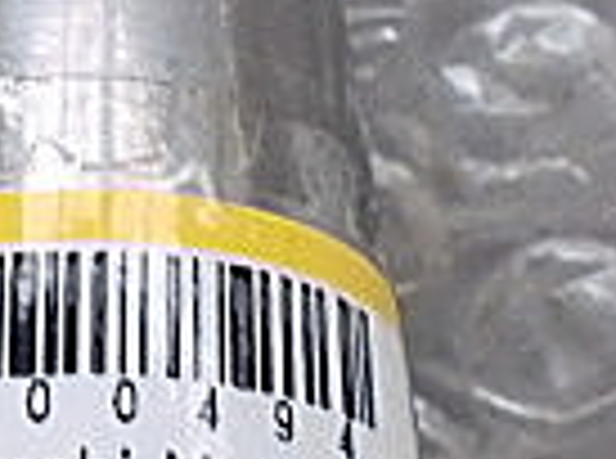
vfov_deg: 9.0
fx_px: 2911
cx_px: 274
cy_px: 243
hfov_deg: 12.1
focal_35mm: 164
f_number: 3.1
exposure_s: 1/60
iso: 500
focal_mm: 6.3
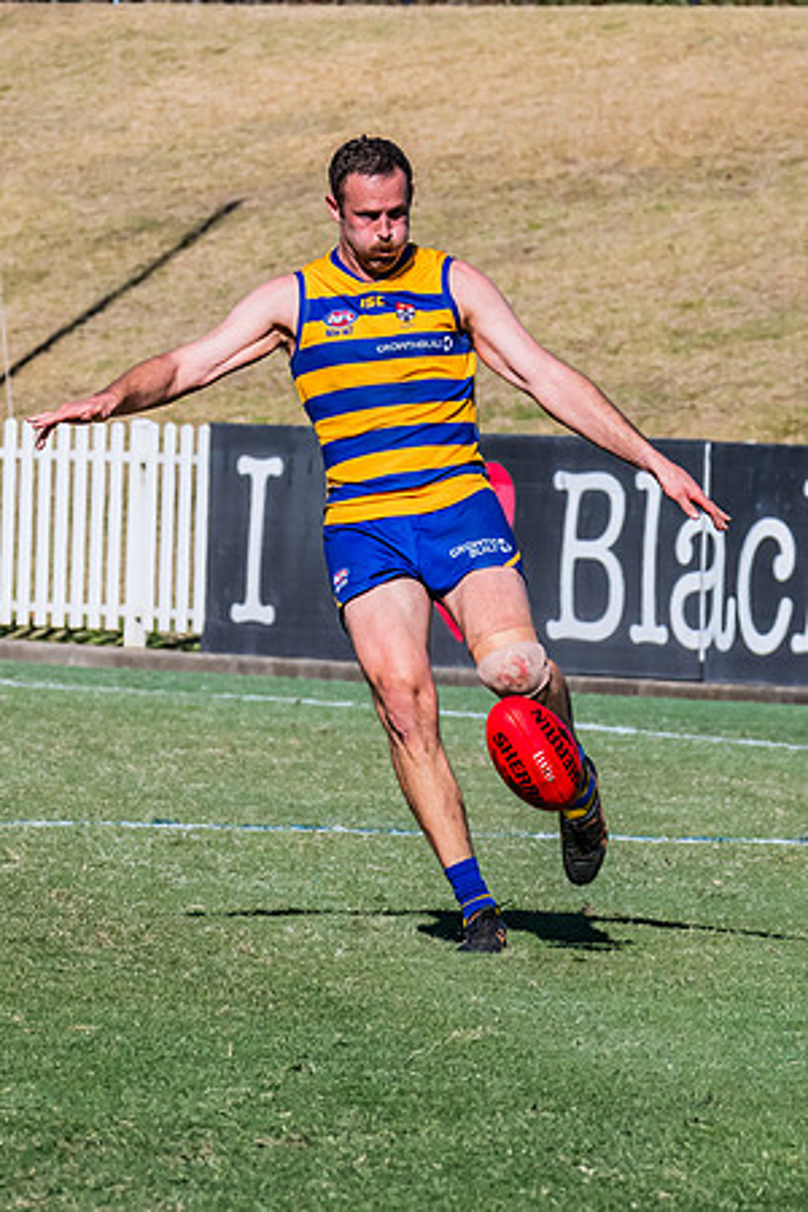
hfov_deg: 2.4
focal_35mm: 576
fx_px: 19403
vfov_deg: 3.6
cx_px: 303
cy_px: 608
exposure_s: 1/1600
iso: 800
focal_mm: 250
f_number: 13
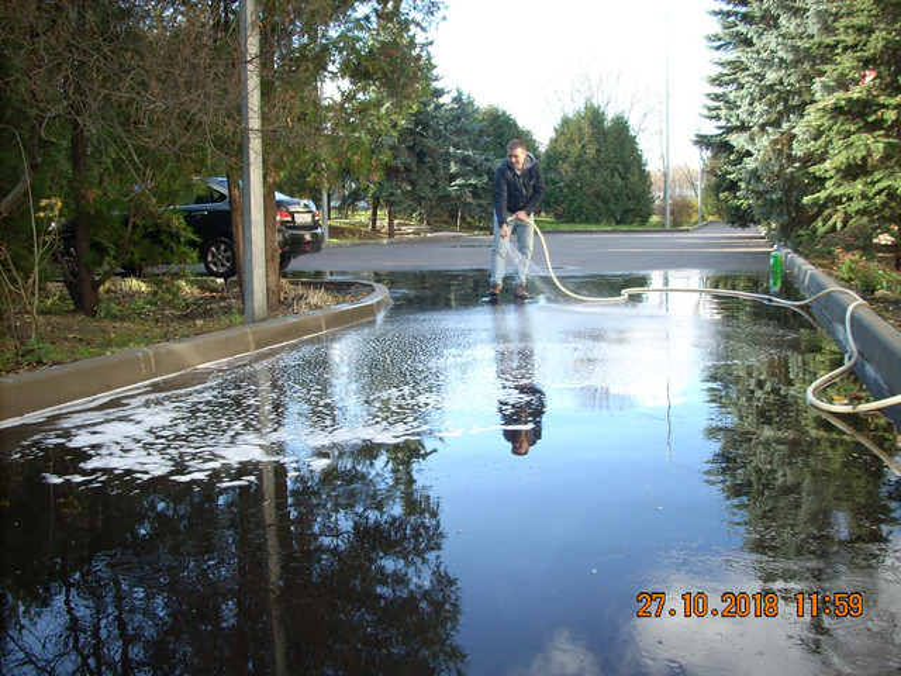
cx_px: 450
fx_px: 963
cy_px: 338
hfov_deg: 50.1
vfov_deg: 38.7
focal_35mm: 37
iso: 64
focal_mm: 6.2
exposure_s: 1/115
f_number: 2.8
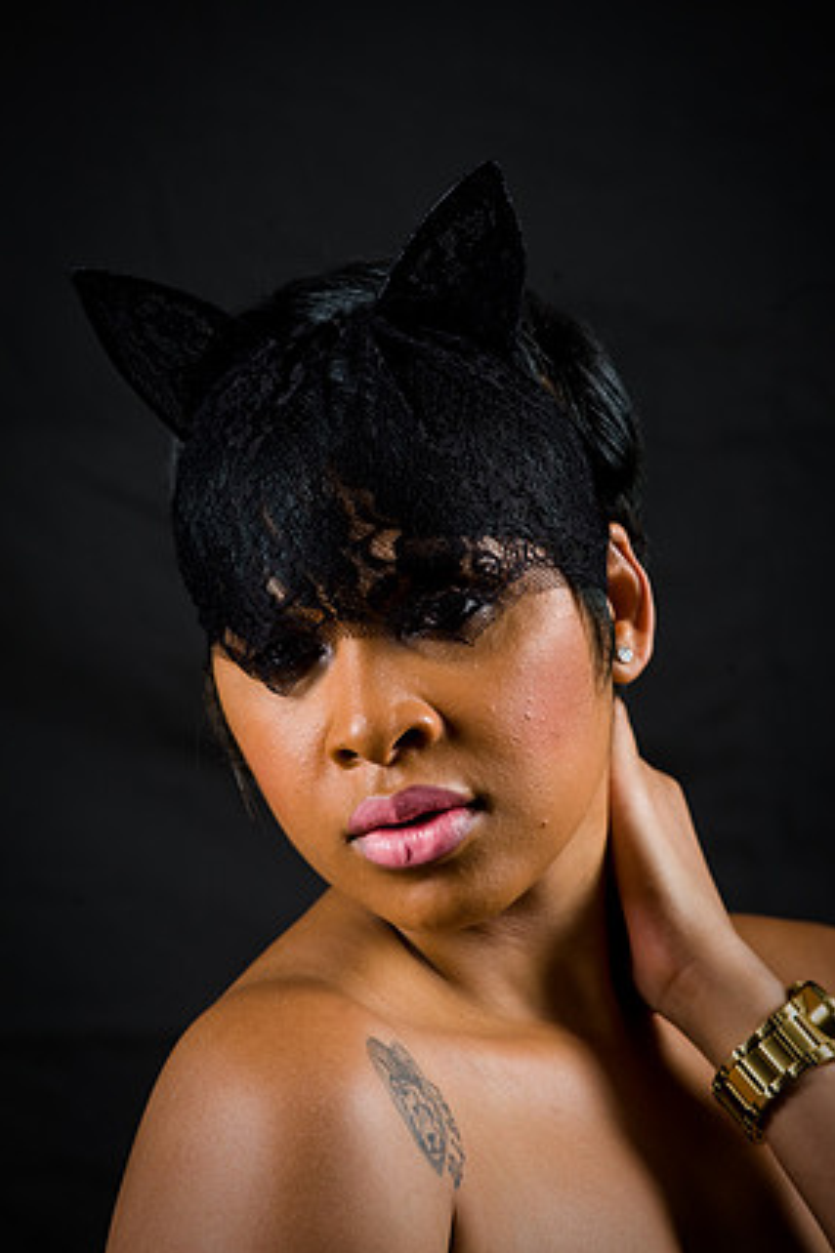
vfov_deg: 9.8
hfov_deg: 6.5
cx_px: 429
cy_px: 632
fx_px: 7312
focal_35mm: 210
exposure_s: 1/125
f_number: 5.6
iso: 200
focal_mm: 200
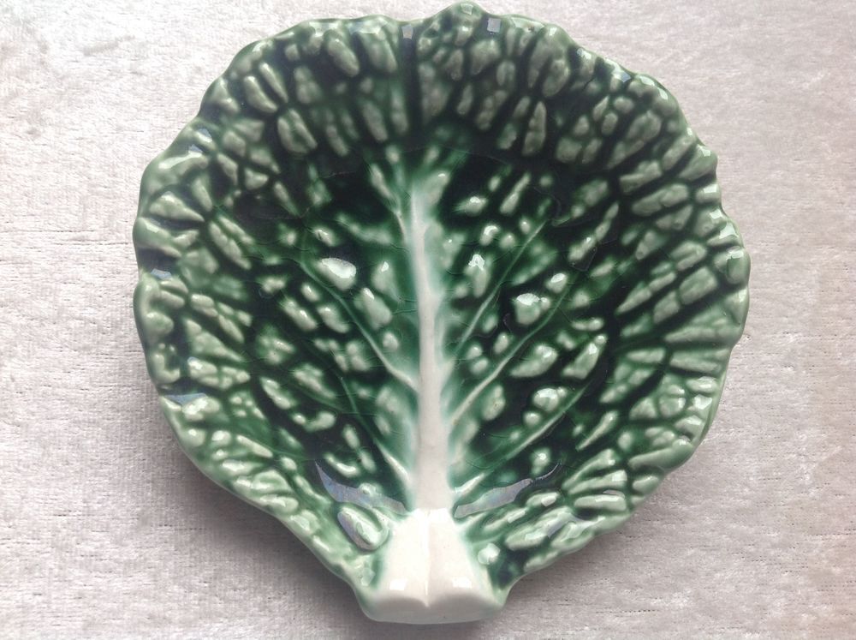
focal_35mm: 35
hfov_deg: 52.7
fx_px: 864
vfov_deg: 40.6
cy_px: 320
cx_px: 428
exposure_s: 1/60
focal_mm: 4.28
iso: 50
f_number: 2.4
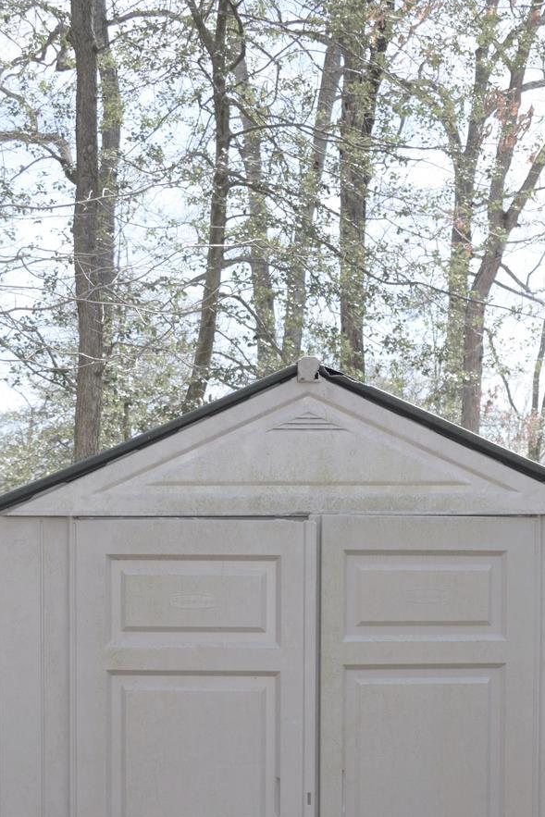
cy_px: 701
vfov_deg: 24.5
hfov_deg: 16.9
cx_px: 310
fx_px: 1836
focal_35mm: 81
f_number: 6.3
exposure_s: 1/160
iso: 100
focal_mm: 31
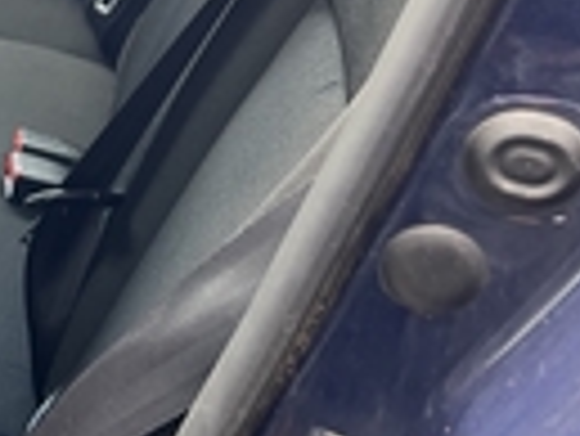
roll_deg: +0.9
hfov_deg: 16.4
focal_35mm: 103
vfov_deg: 14.3
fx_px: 1727
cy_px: 70
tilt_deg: -22.2
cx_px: -423
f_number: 1.5
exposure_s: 1/120
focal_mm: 5.7
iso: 125
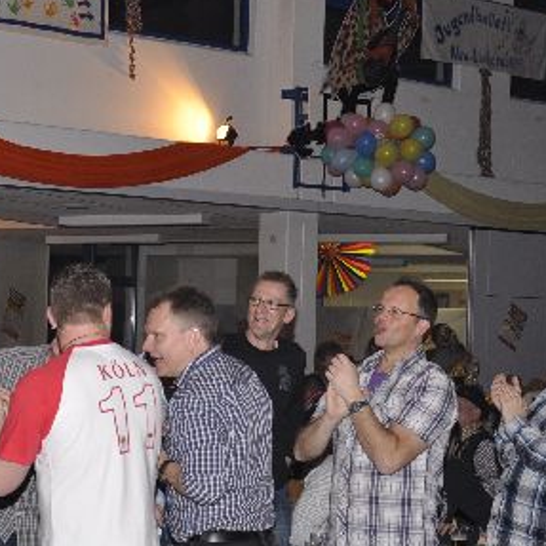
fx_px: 1392
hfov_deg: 21.7
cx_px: 67
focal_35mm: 78
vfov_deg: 22.0
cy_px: 400
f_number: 5
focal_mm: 22
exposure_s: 1/60
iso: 400
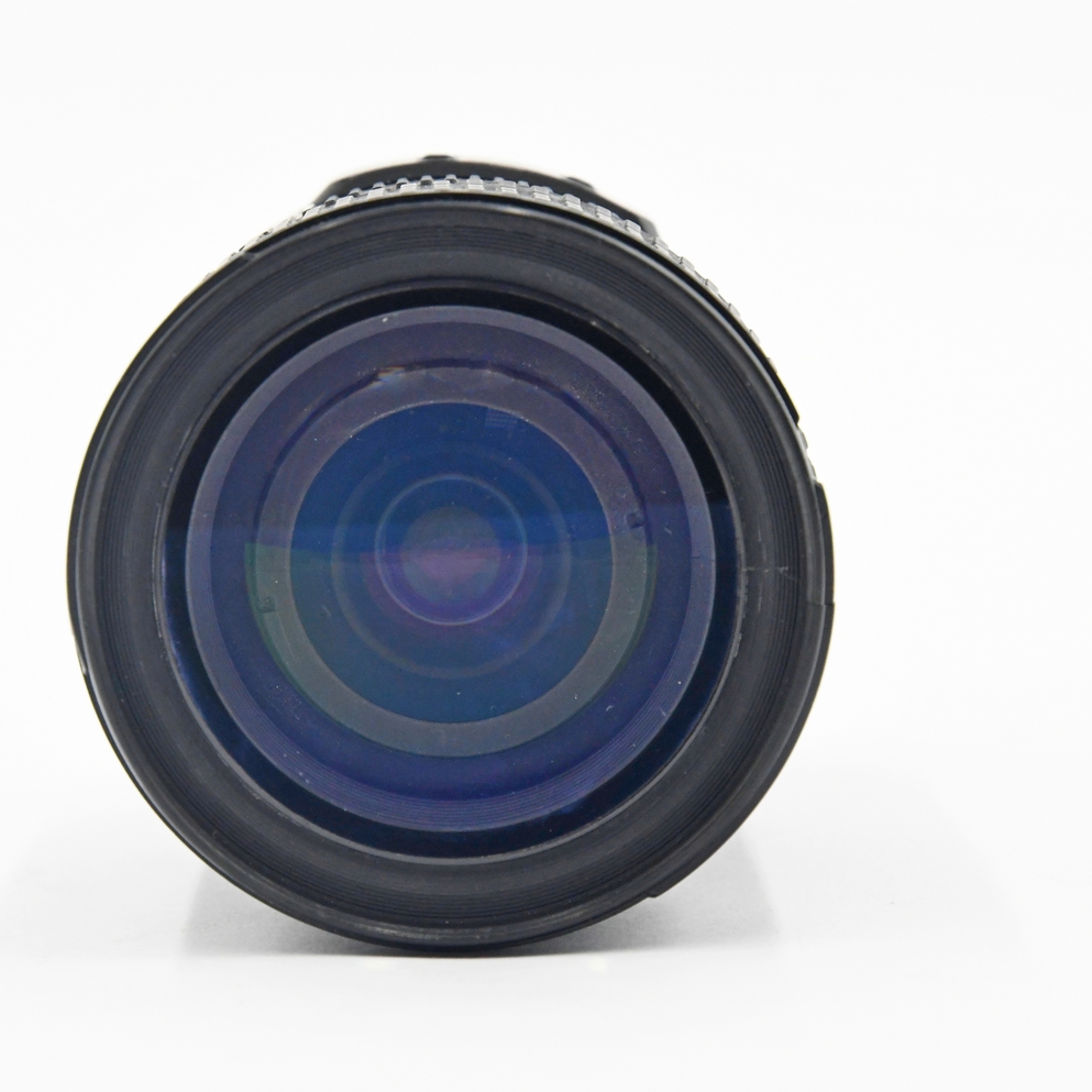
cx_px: 427
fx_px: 5496
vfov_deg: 11.3
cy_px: 547
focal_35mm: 154
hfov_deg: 11.3
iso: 1600
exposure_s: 1/125
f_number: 7.1
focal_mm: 80
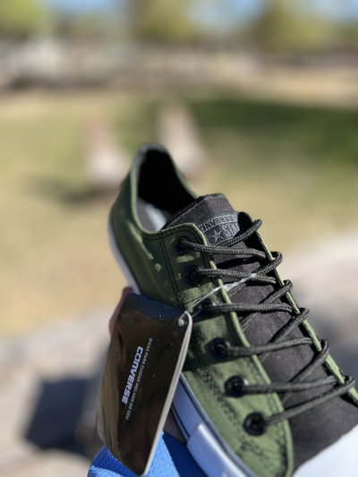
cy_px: 238
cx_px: 179
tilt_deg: -26.1
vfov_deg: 67.3
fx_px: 358
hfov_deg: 53.1
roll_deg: -0.3
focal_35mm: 26
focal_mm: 5.7
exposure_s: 1/1901
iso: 50
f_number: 1.5
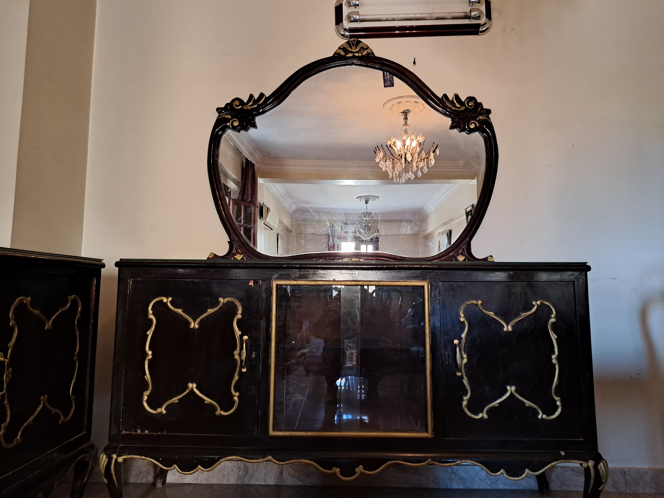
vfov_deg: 56.8
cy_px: 249
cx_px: 332
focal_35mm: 24
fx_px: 460
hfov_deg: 71.6
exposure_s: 1/50
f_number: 1.8
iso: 500
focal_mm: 5.23
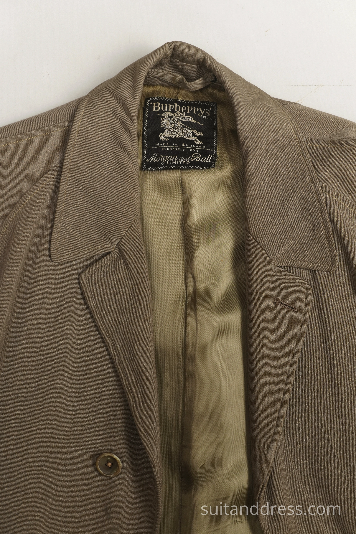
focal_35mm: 48
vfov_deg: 41.1
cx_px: 178
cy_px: 267
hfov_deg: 28.1
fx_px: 712
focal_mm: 32
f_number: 6.3
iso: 500
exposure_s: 1/30
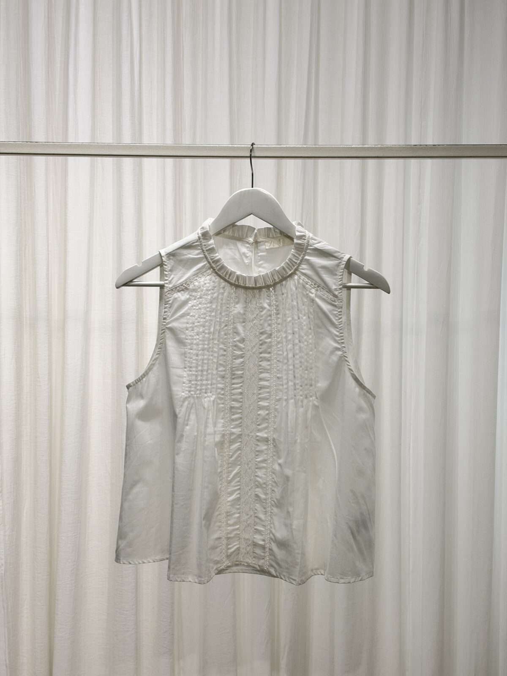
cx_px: 254
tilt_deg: -2.6
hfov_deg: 30.3
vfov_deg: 39.7
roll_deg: -1.0
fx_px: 937
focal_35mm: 48
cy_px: 338
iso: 80
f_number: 1.8
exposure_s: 1/121
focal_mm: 6.93
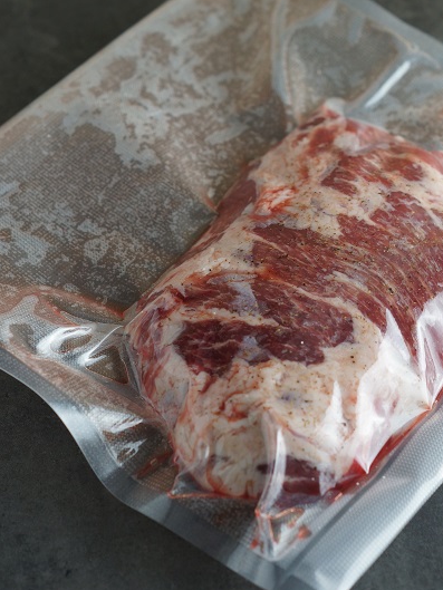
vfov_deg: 18.0
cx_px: 281
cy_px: 296
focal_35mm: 109
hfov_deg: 13.6
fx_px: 1859
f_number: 4
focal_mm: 50
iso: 250
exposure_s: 1/80
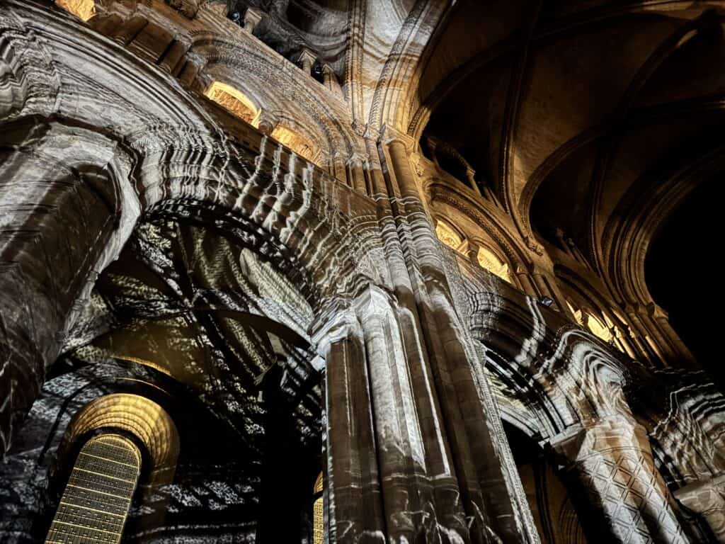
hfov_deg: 71.6
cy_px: 272
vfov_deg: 56.8
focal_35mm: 24
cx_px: 362
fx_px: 503
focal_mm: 6.76
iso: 2000
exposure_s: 1/5
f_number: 1.78
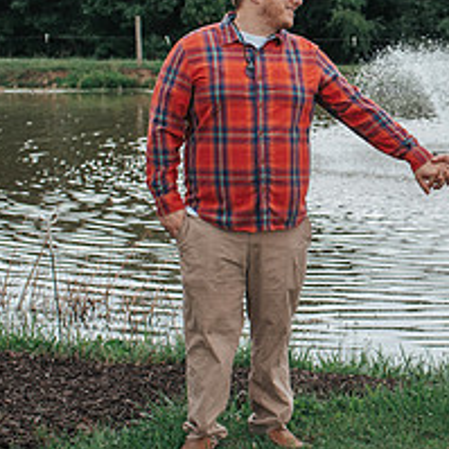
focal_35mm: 102
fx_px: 1497
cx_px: 499
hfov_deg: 16.5
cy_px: 148
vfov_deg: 17.0
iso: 200
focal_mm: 35
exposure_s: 1/250
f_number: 2.8
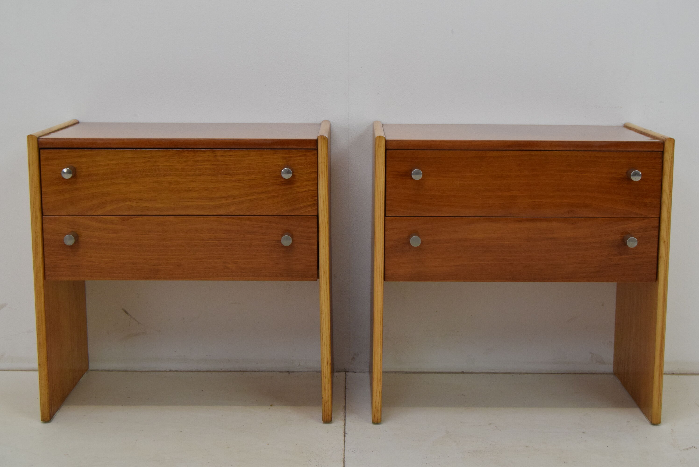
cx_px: 350
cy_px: 234
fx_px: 1166
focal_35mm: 60
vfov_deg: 22.7
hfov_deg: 33.4
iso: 1600
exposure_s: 1/250
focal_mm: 40
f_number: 8
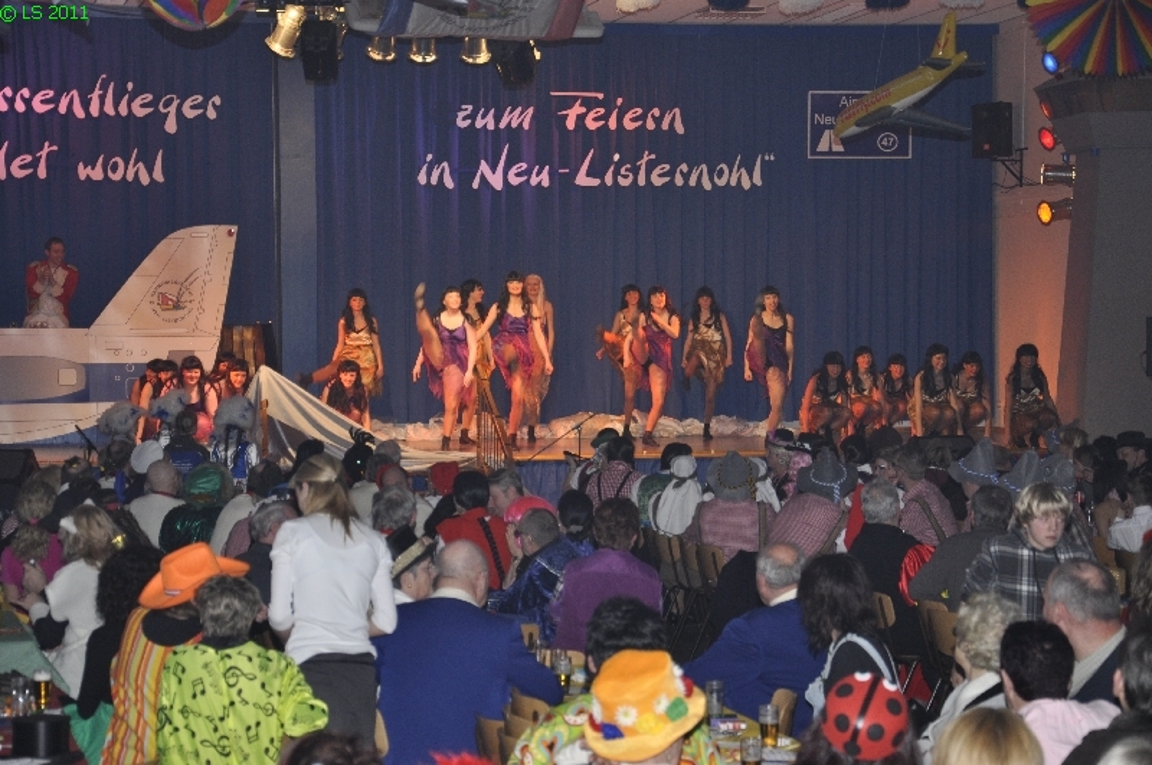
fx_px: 2972
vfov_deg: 14.7
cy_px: 382
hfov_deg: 21.9
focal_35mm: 93
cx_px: 576
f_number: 5.3
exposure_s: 1/60
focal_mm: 62
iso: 400
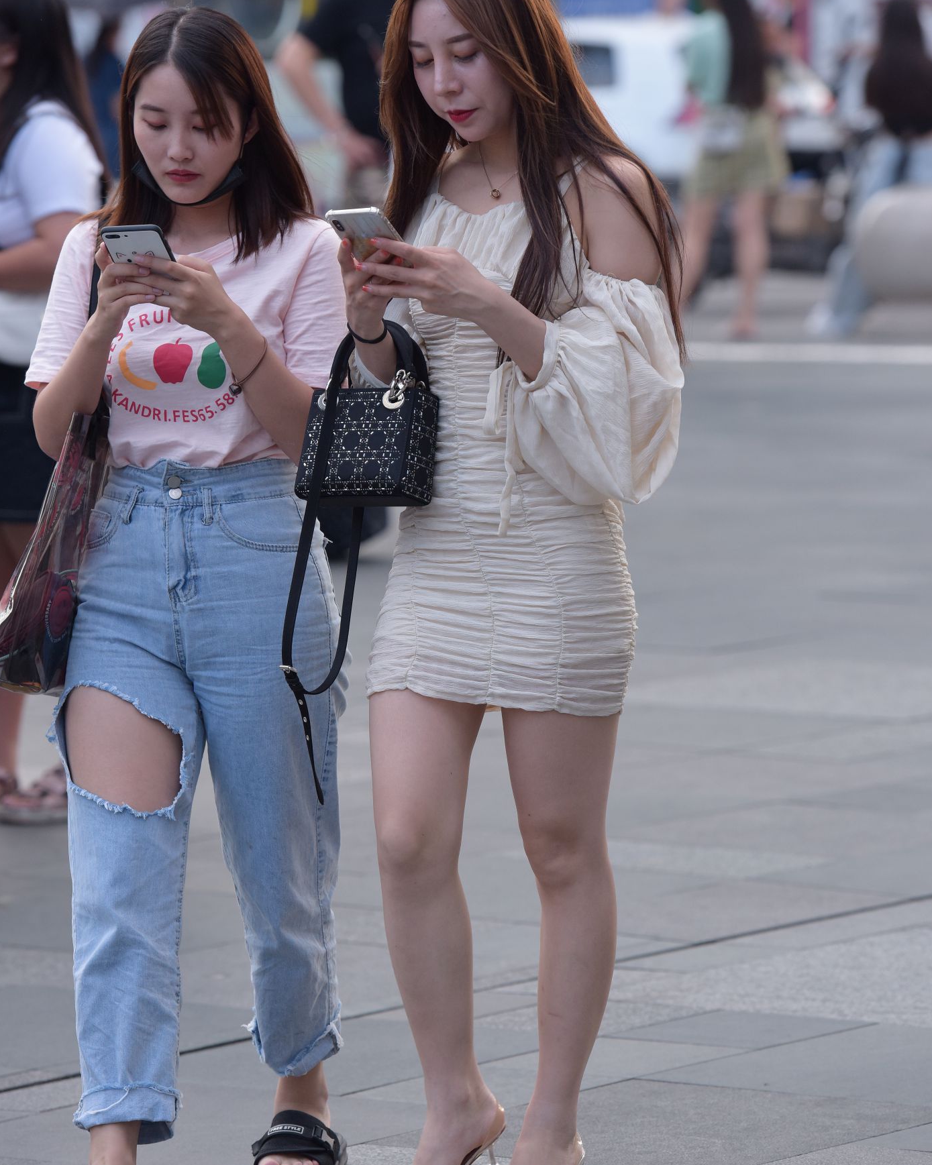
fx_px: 7243
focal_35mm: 210
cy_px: 594
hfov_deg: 7.4
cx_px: 455
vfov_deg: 9.2
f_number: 4
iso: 640
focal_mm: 160
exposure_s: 1/800
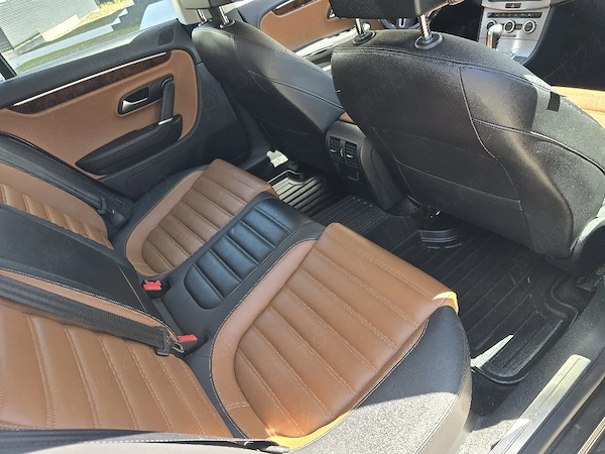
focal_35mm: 23
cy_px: 227
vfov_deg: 58.9
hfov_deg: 73.9
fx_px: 402
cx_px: 302
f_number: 1.7
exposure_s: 1/182
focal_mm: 6.3
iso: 64
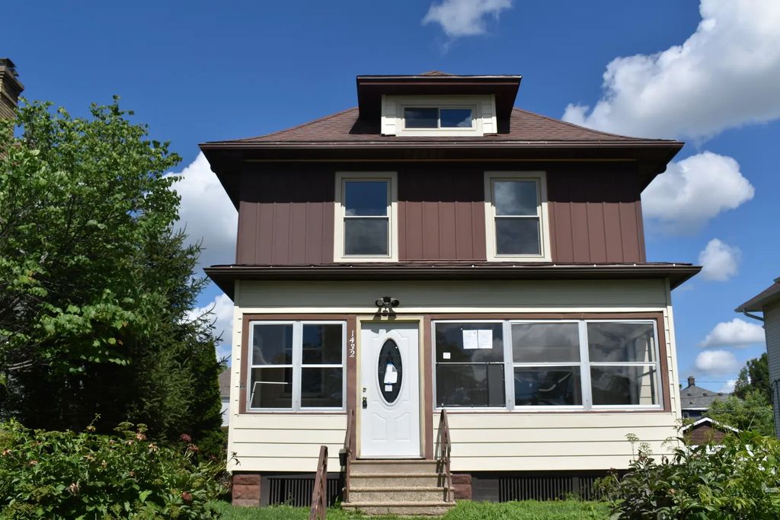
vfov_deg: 35.5
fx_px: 813
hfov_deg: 51.3
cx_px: 390
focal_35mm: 38
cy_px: 260
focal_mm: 25
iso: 100
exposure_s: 1/320
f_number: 9
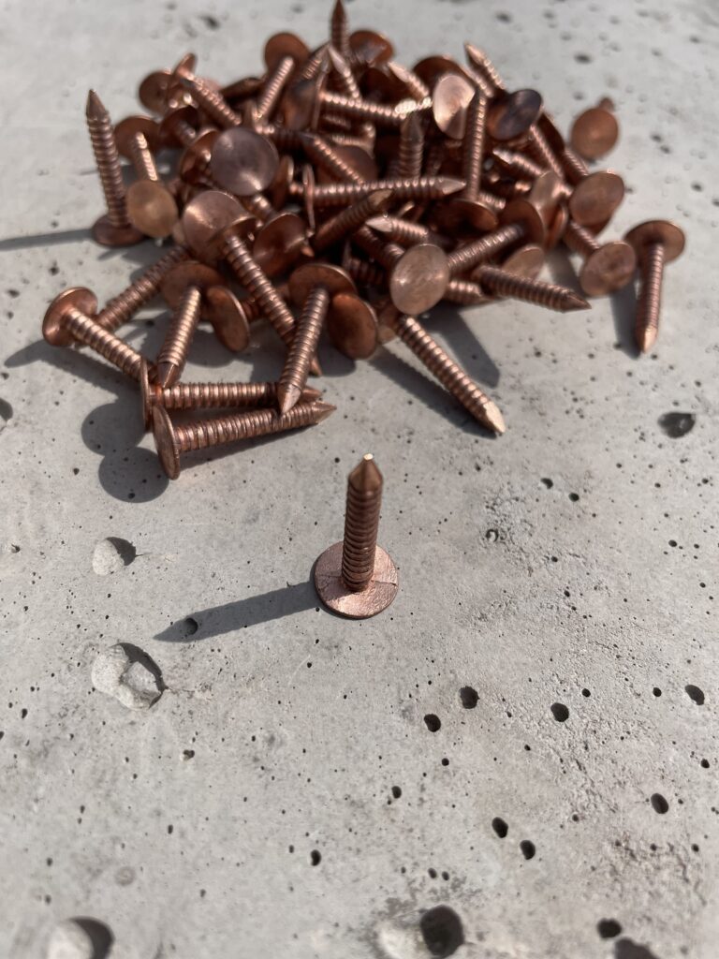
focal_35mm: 26
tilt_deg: -53.4
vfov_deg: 67.3
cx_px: 360
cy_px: 480
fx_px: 720
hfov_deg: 53.1
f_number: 1.6
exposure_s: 1/9091
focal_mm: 4.2
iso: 50
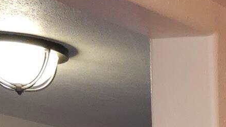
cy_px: 420
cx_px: 559
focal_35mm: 170
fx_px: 1019
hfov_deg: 10.6
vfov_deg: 6.4
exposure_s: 1/60
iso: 320
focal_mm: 6.3
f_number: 1.7
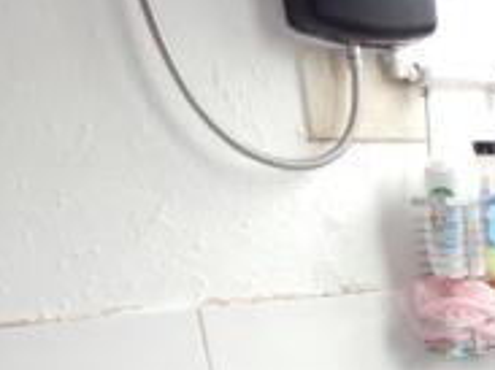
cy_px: 498
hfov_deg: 22.8
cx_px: 736
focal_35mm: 70
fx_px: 1000
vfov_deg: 19.2
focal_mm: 4
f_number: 3
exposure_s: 1/30
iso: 125
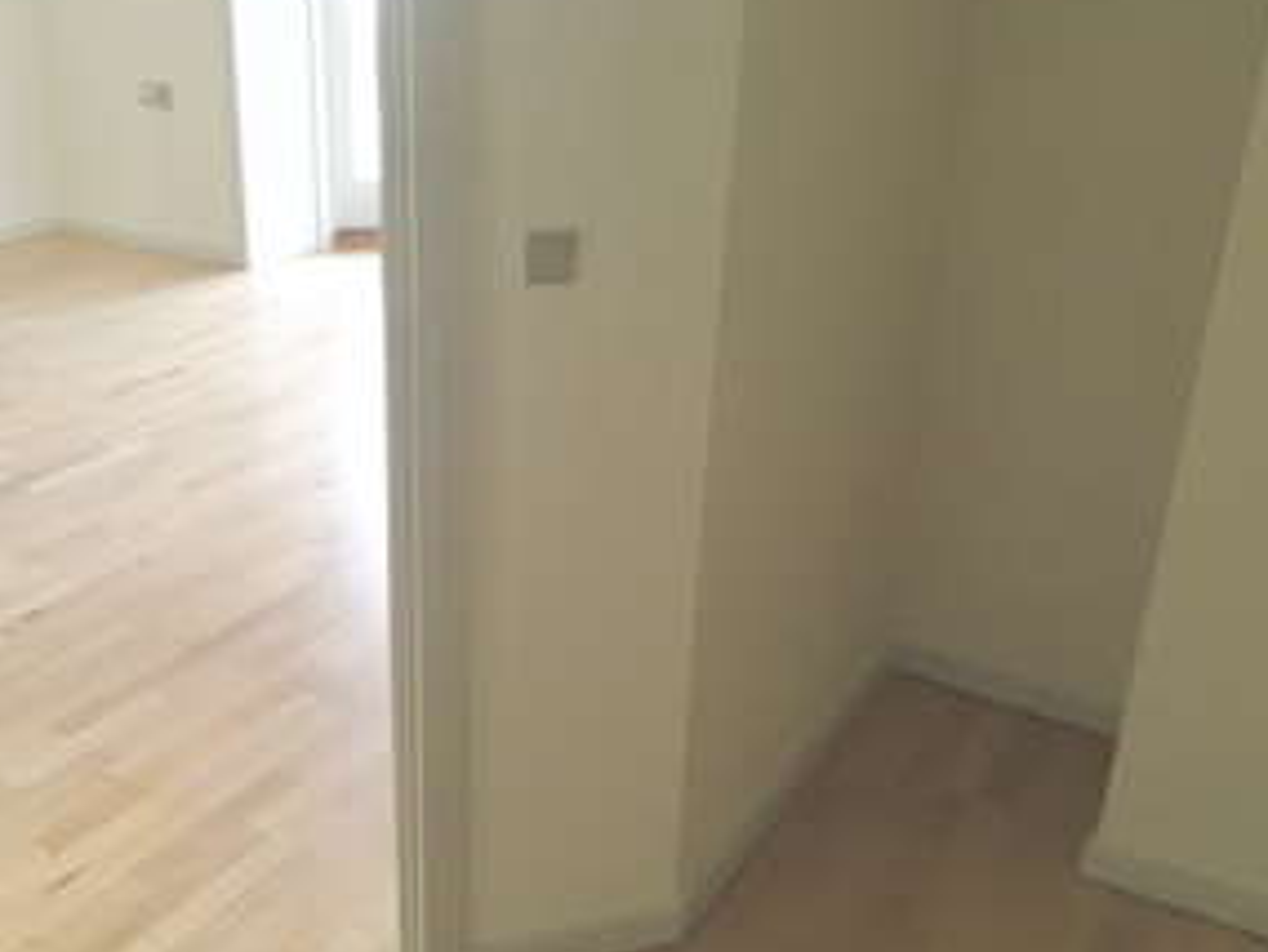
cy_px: 485
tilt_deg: -23.1
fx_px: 1393
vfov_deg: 37.7
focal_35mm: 38
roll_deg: -1.7
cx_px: 541
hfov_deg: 48.8
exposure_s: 1/33
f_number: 2.2
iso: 200
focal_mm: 4.15
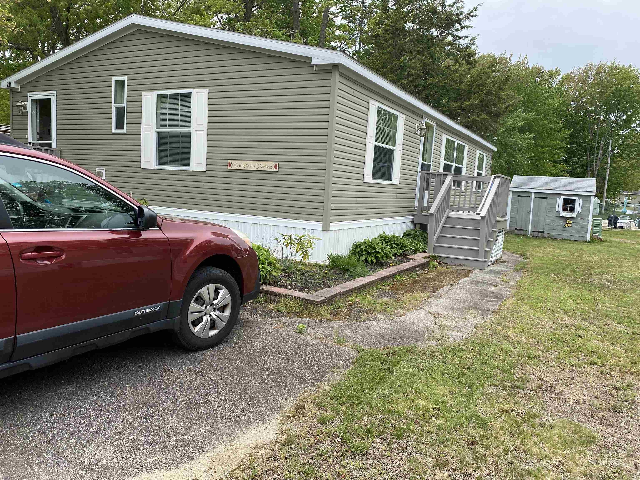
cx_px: 320
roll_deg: -3.7
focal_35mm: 26
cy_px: 240
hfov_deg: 67.3
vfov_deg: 53.1
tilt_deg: -7.2
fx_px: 481
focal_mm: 4.25
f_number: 1.8
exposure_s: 1/990
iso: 32
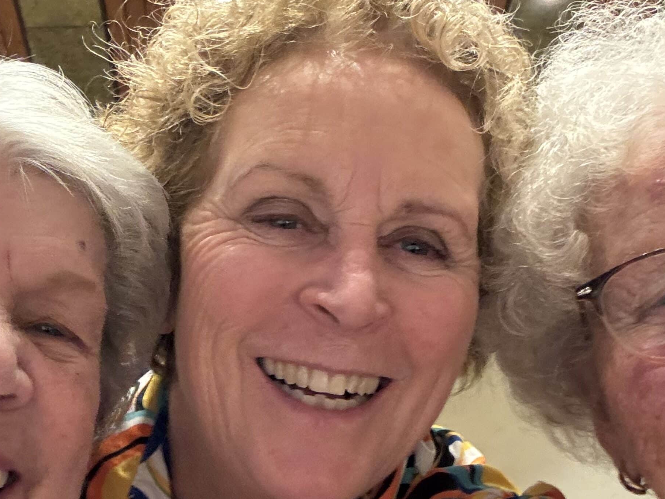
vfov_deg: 28.5
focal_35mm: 51
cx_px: 306
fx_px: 980
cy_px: 282
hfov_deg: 37.5
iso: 500
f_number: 1.9
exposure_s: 1/25
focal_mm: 2.69
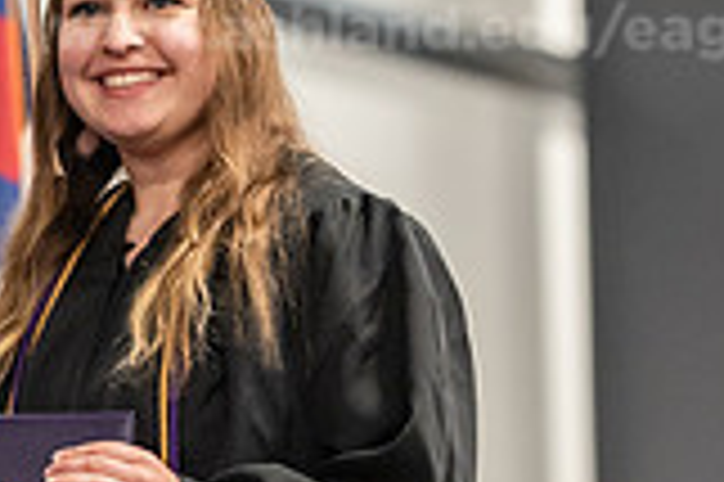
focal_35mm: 396
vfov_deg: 3.5
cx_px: -153
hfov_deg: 5.2
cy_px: 124
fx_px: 7956
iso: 2500
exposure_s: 1/200
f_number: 3.2
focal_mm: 110
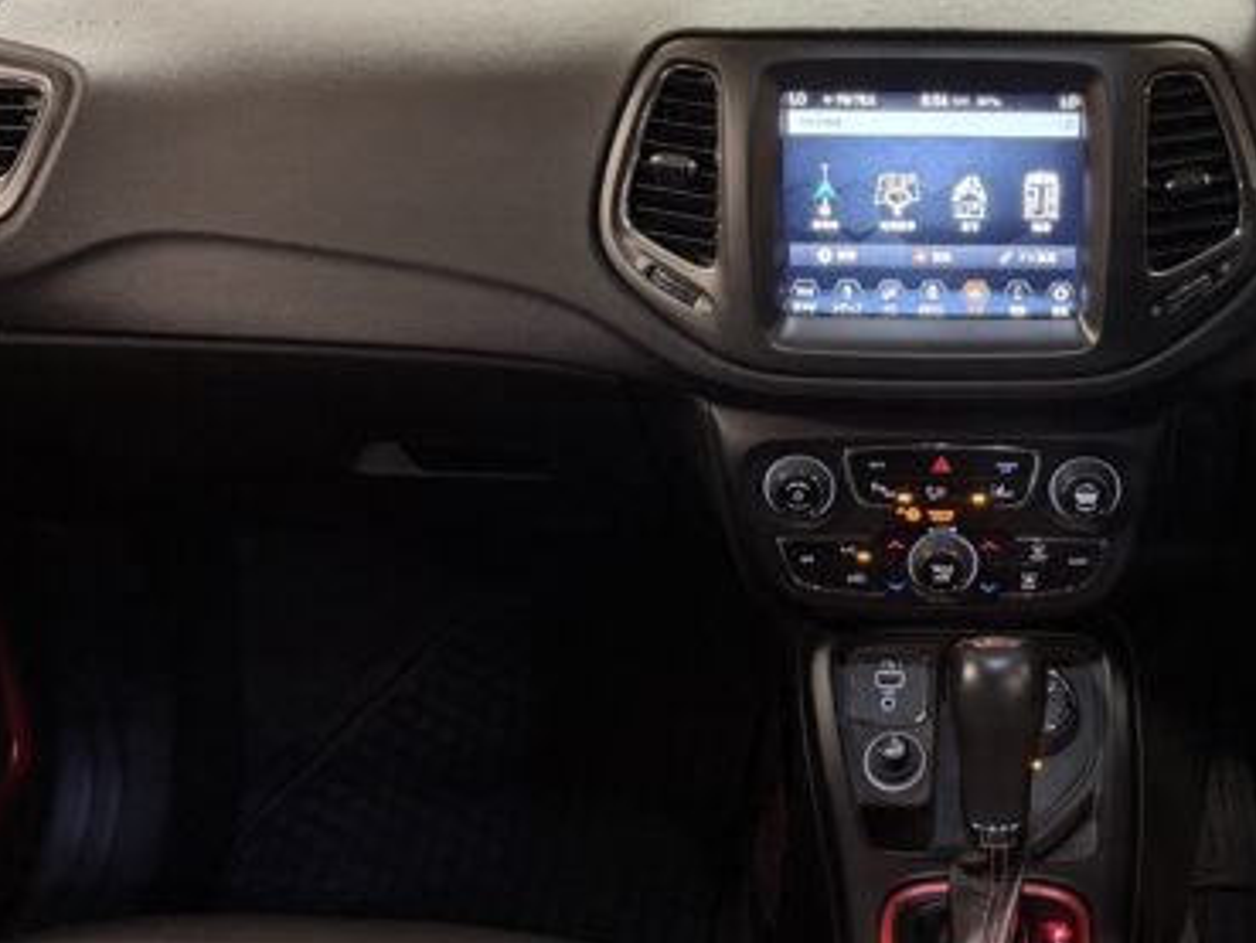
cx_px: 1021
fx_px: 1887
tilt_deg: -22.4
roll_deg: -0.4
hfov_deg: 35.5
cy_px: 334
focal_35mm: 52
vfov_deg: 27.9
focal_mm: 6.76
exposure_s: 1/50
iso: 400
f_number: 1.78
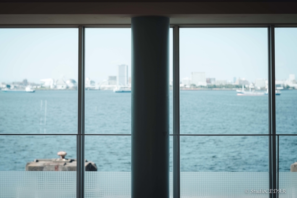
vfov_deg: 16.3
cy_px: 99
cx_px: 148
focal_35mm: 84
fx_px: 693
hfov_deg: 24.2
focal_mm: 56
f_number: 2.8
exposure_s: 1/1000
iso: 200
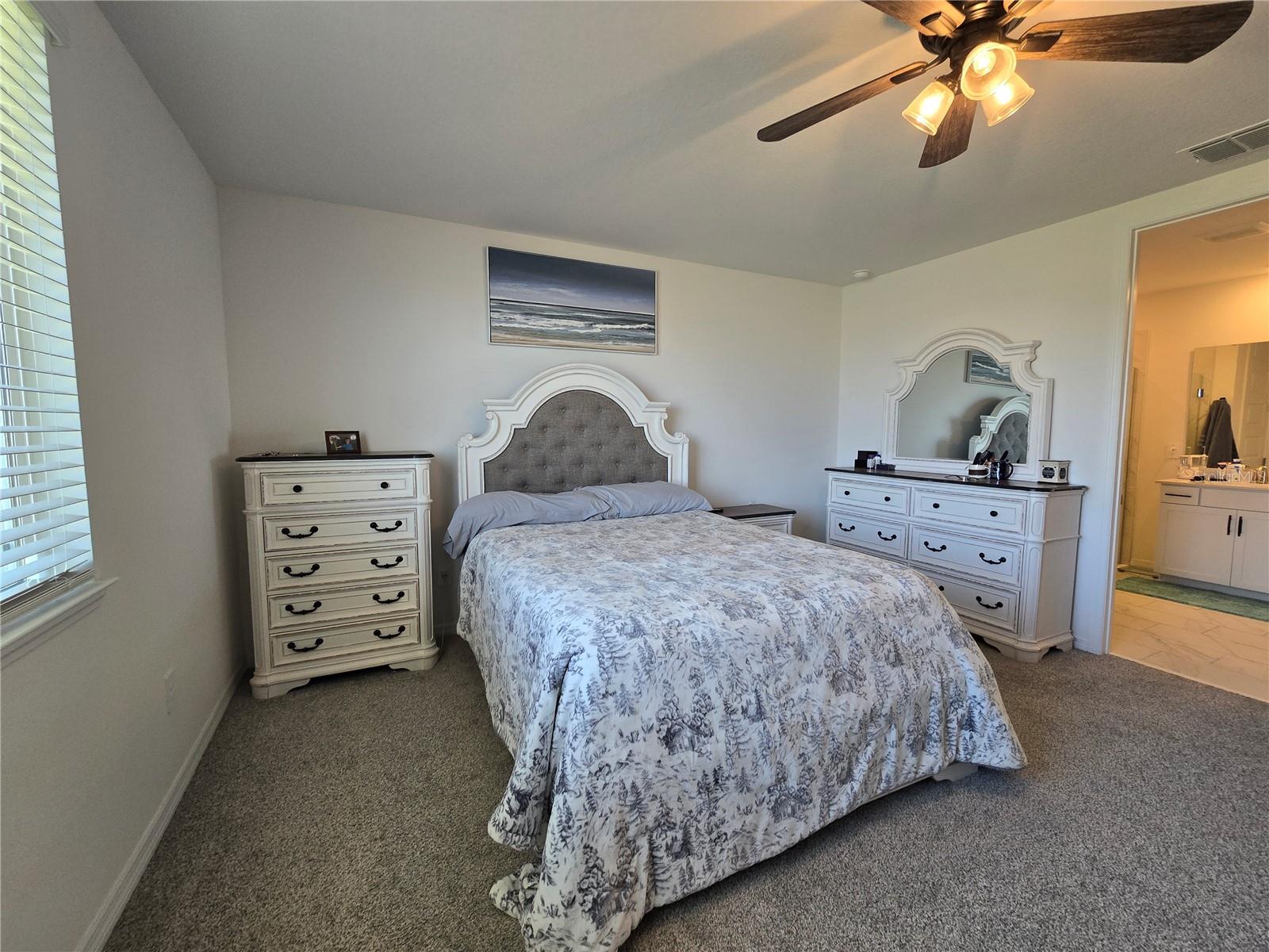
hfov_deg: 106.2
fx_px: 477
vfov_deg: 89.9
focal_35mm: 13
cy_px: 476
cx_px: 634
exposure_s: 1/60
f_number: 2.2
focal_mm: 2.2
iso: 80
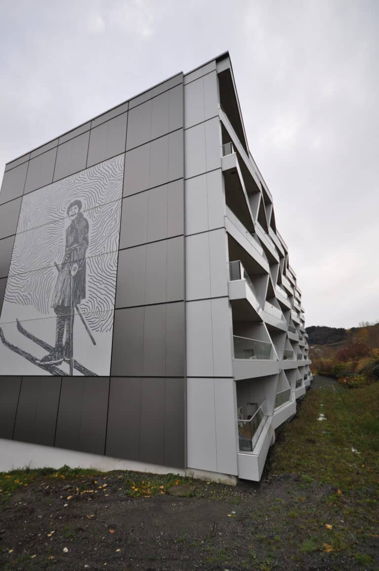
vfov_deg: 95.0
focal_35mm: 16
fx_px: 261
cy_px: 286
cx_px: 190
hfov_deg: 71.9
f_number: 6.3
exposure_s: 1/160
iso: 200
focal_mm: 11
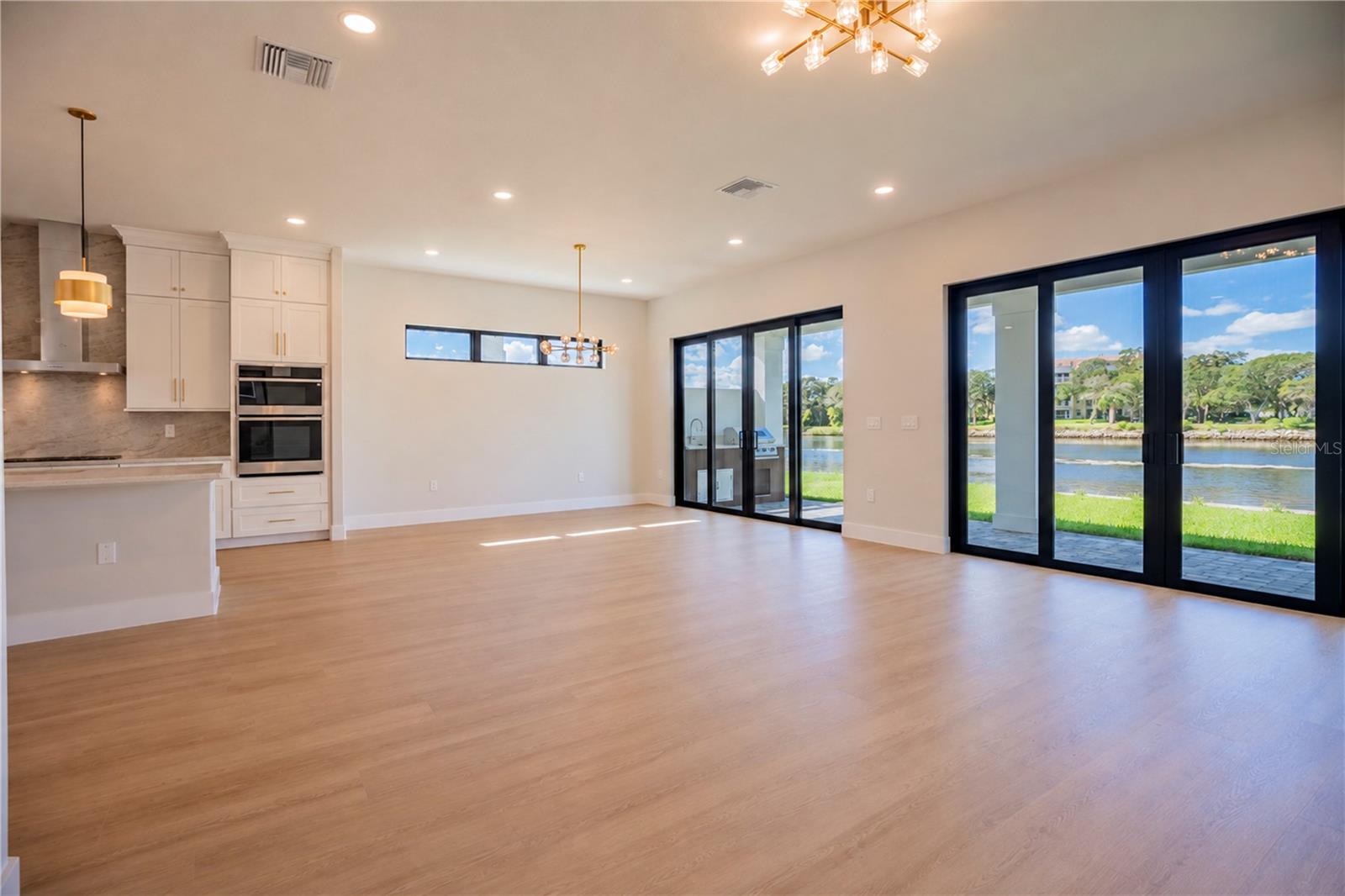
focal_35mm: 16
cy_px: 448
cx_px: 672
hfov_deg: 95.0
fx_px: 616
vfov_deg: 72.0
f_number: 1.8
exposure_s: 1/4000
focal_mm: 11
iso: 250
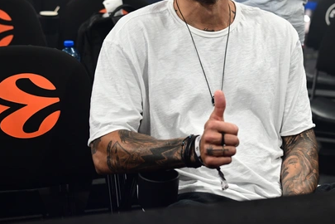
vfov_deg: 17.6
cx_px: 215
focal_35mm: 77
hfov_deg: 26.2
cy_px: 50
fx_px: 716
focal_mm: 48
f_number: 2.8
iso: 1000
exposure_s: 1/200
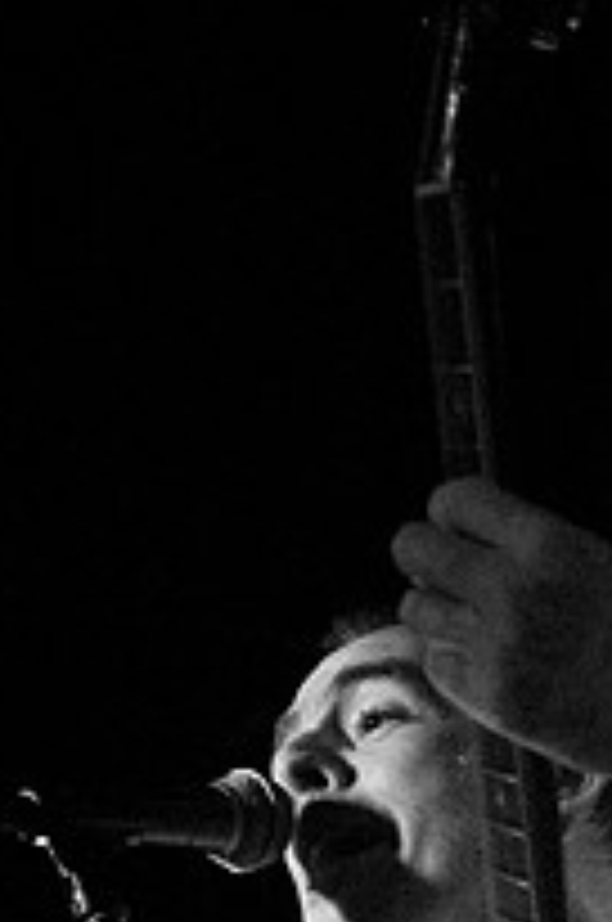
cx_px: 641
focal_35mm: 115
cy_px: 994
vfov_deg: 17.3
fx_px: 2945
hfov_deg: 11.7
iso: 1600
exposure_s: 1/80
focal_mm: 35
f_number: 2.8
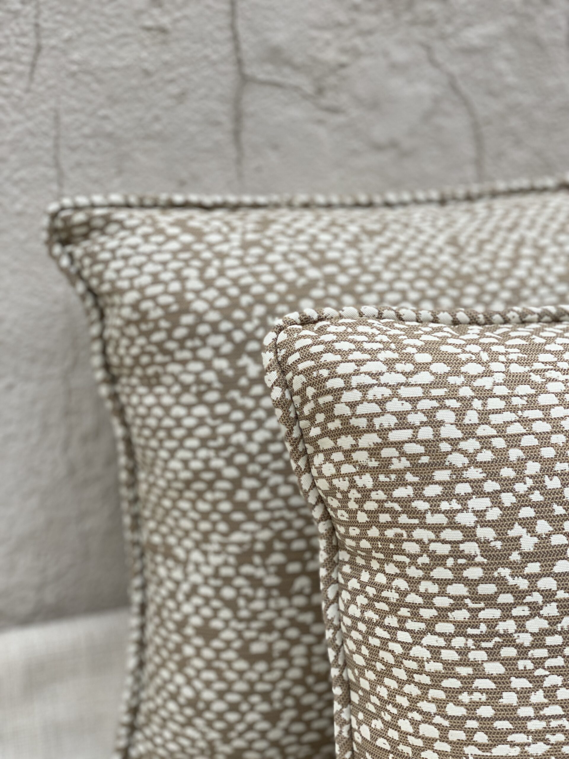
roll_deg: -2.8
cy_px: 380
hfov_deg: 28.0
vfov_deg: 36.8
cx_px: 284
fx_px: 1140
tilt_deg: -24.6
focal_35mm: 52
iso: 125
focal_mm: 6
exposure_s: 1/122
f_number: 2
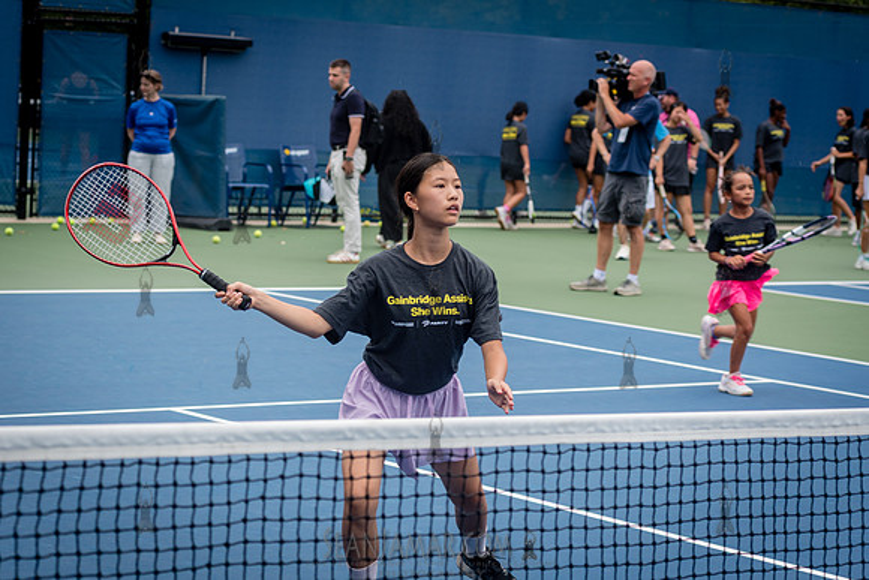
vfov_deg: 14.1
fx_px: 2341
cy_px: 262
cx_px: 424
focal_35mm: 97
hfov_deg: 21.0
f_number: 4.5
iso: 200
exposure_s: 1/500
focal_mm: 80
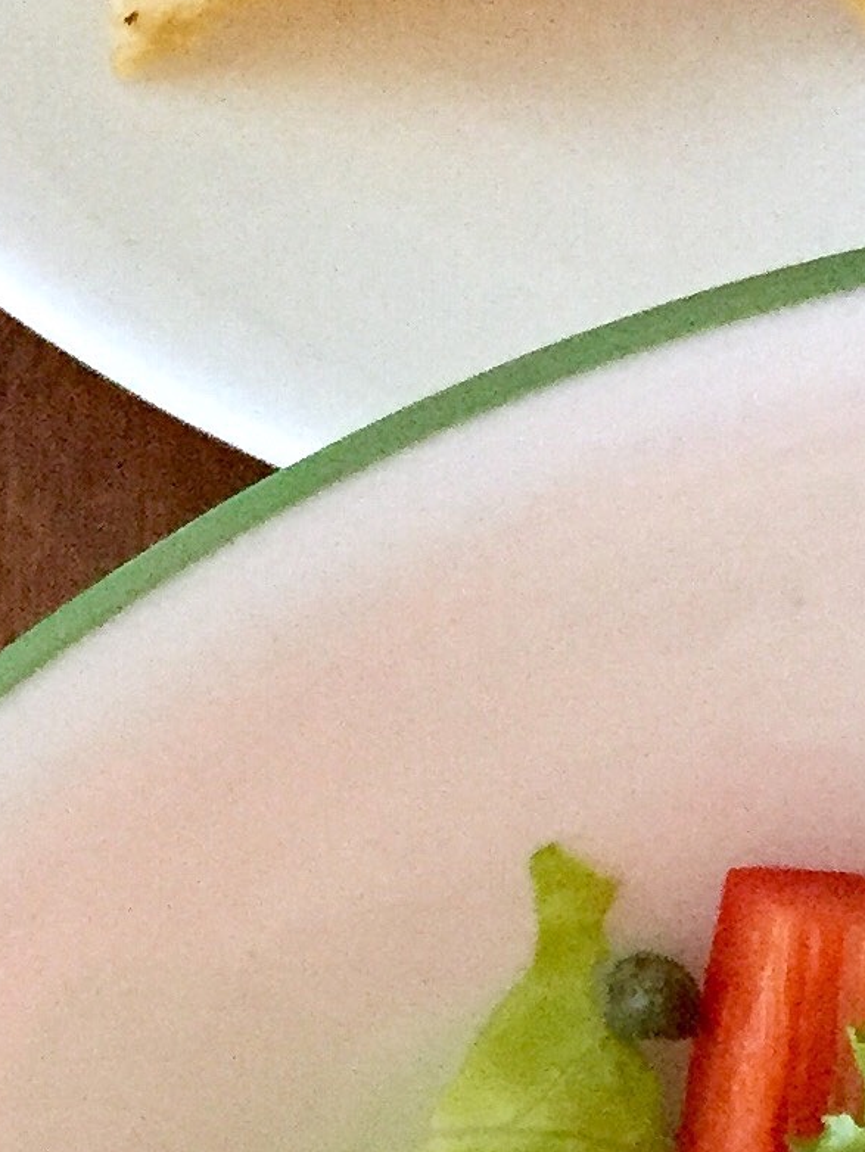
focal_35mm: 121
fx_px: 4029
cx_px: 1325
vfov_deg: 13.9
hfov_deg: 11.7
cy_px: 2263
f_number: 2.2
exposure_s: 1/30
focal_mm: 4.15
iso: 200
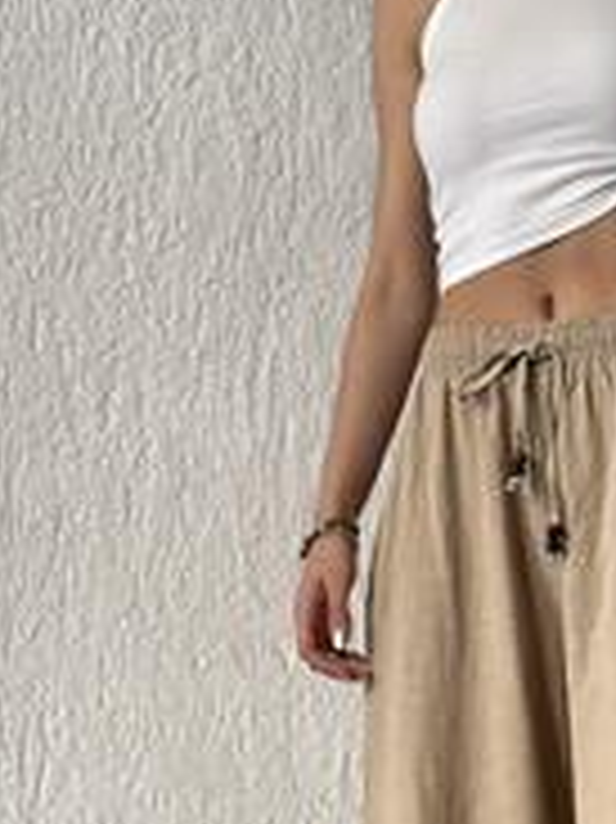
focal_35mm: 112
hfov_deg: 13.1
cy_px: 702
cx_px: 589
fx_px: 2661
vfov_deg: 17.4
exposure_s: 1/121
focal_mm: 6.86
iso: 80
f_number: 1.78
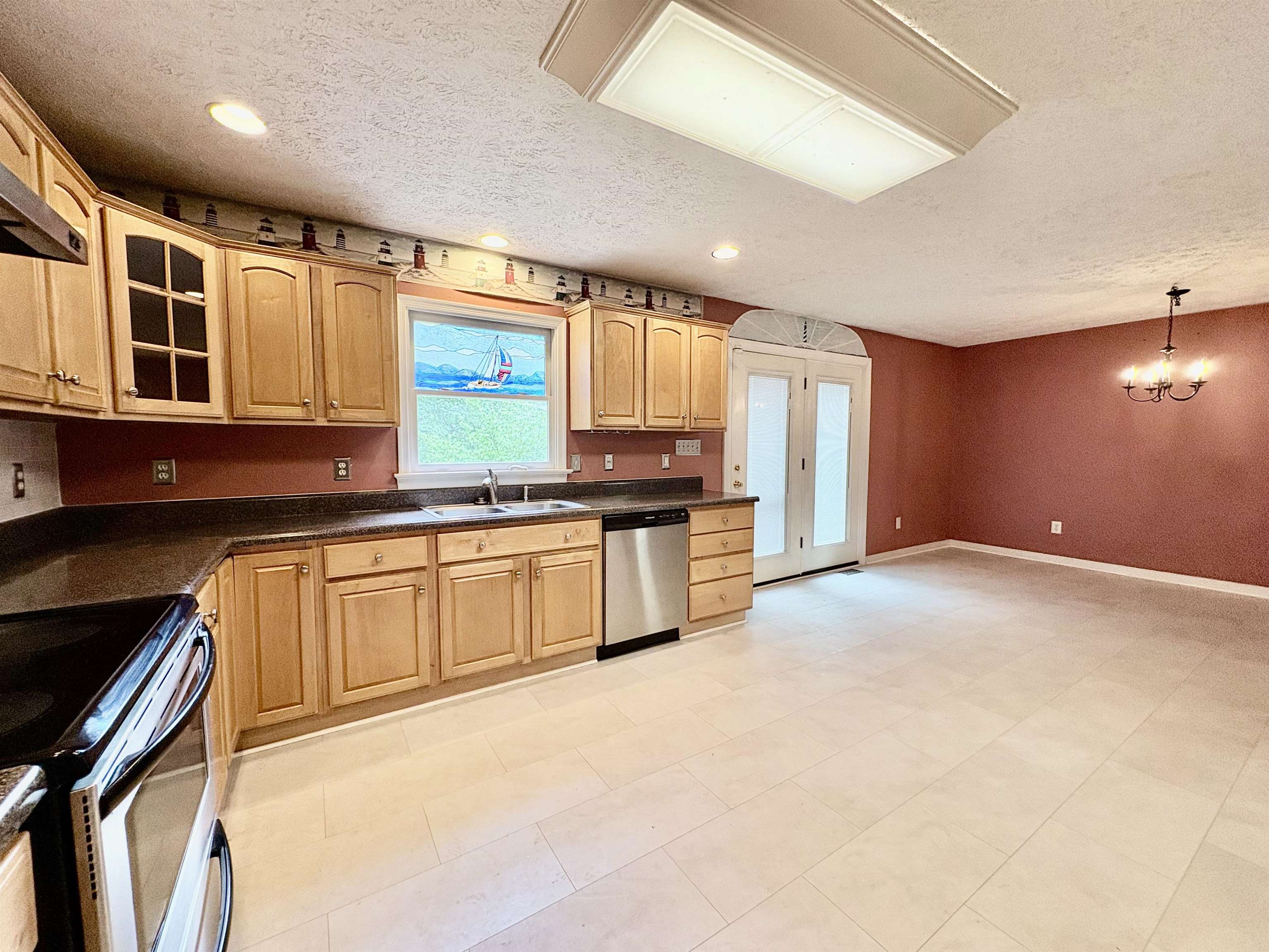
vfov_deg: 85.7
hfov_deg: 102.1
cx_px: 634
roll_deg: +0.2
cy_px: 476
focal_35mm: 14
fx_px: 513
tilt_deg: -3.5
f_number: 2.2
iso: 200
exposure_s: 1/60
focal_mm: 2.22
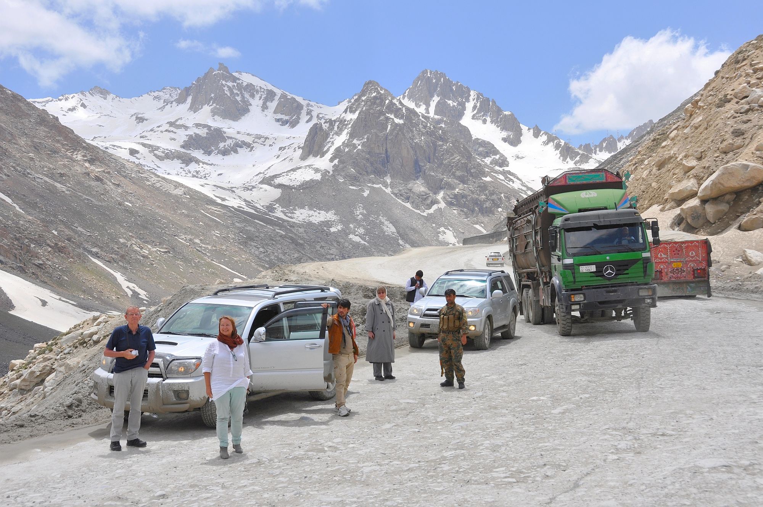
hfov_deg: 41.2
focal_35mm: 48
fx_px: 1016
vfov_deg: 28.0
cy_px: 254
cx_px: 382
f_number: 10
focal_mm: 32
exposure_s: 1/400
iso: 200
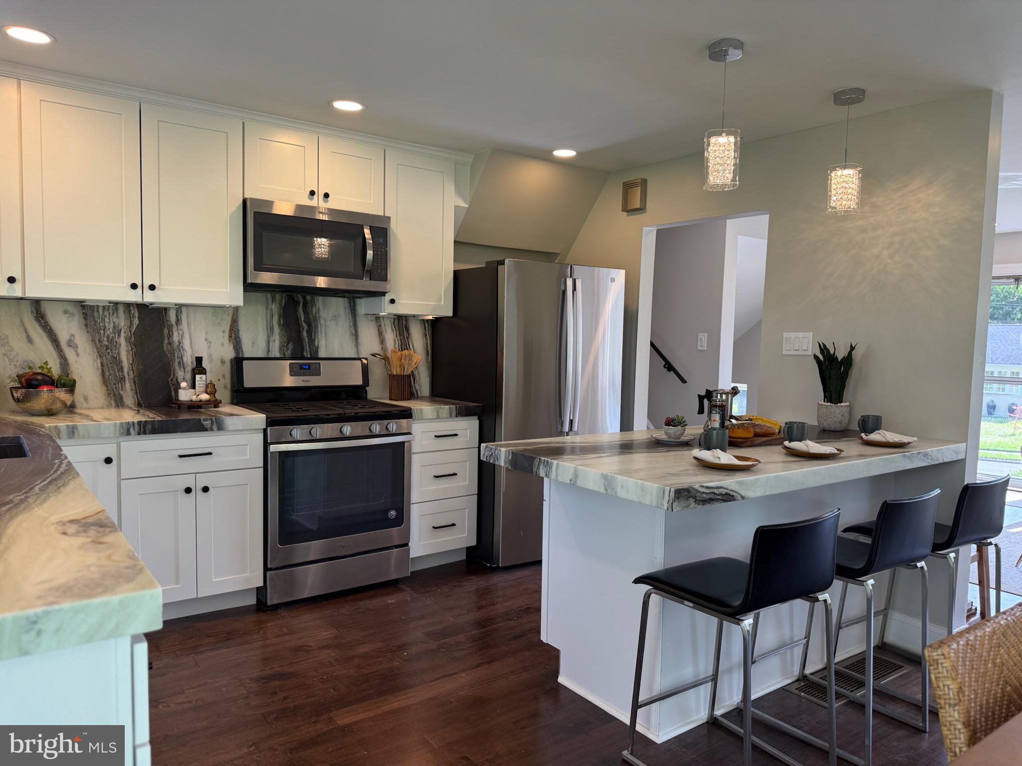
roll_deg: -1.3
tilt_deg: -3.6
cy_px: 383
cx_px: 511
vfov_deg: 56.8
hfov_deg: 71.6
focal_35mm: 24
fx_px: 709
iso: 125
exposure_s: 1/240
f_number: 1.78
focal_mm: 6.76
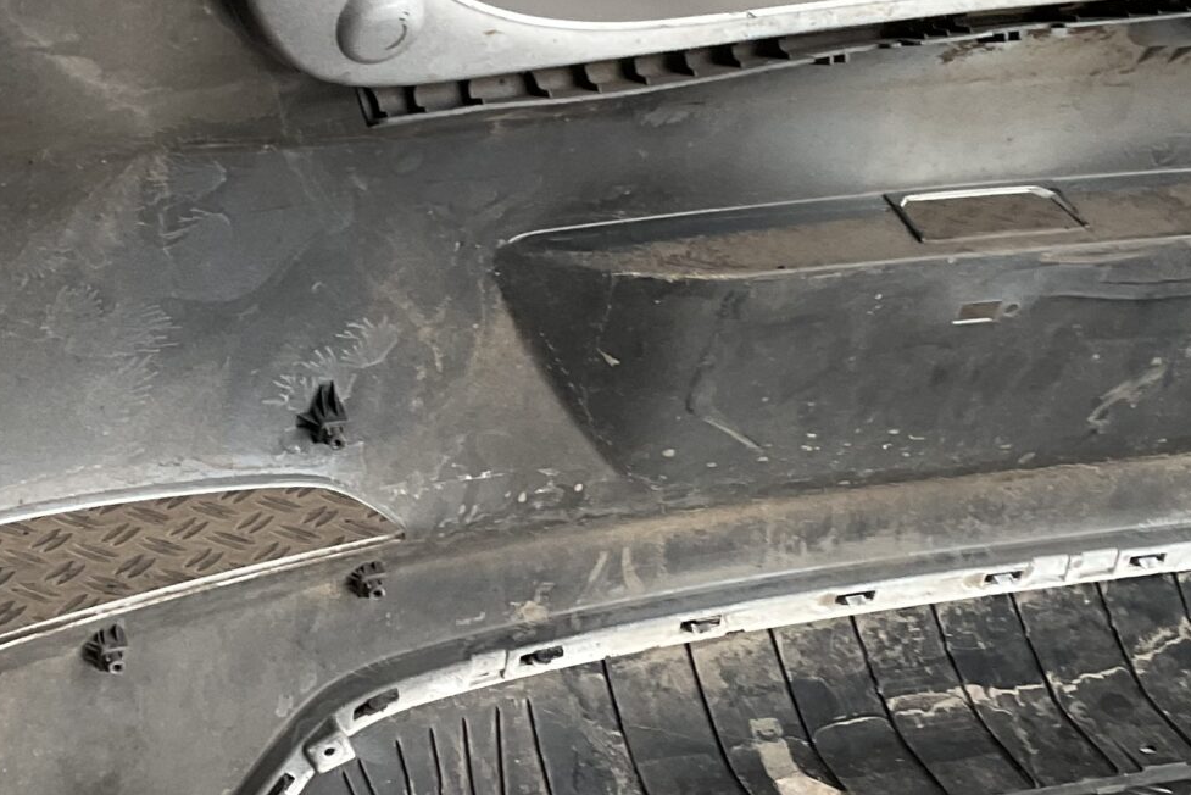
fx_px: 2614
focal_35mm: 79
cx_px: 495
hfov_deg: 25.6
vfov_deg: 17.2
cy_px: 523
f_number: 1.8
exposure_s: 1/60
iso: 40
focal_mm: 3
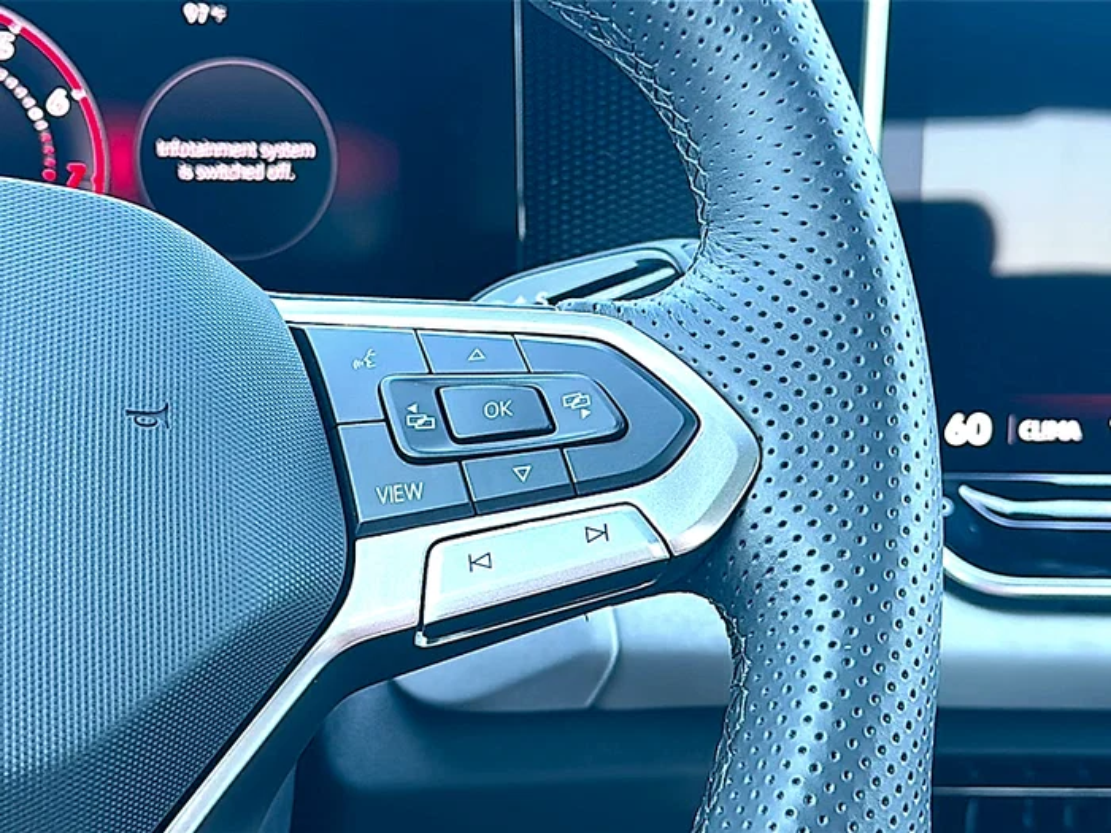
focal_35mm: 49
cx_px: 556
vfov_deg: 29.7
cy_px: 416
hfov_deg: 38.9
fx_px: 1573
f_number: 1.78
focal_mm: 6.86
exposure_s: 1/111
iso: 80
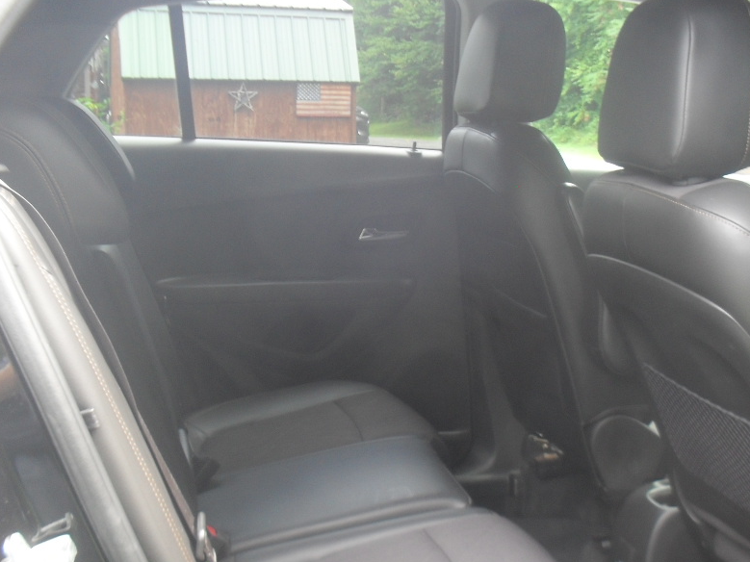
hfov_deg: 41.1
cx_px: 449
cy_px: 343
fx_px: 996
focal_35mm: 46
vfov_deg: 31.4
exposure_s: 1/30
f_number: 3.2
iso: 160
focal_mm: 6.3
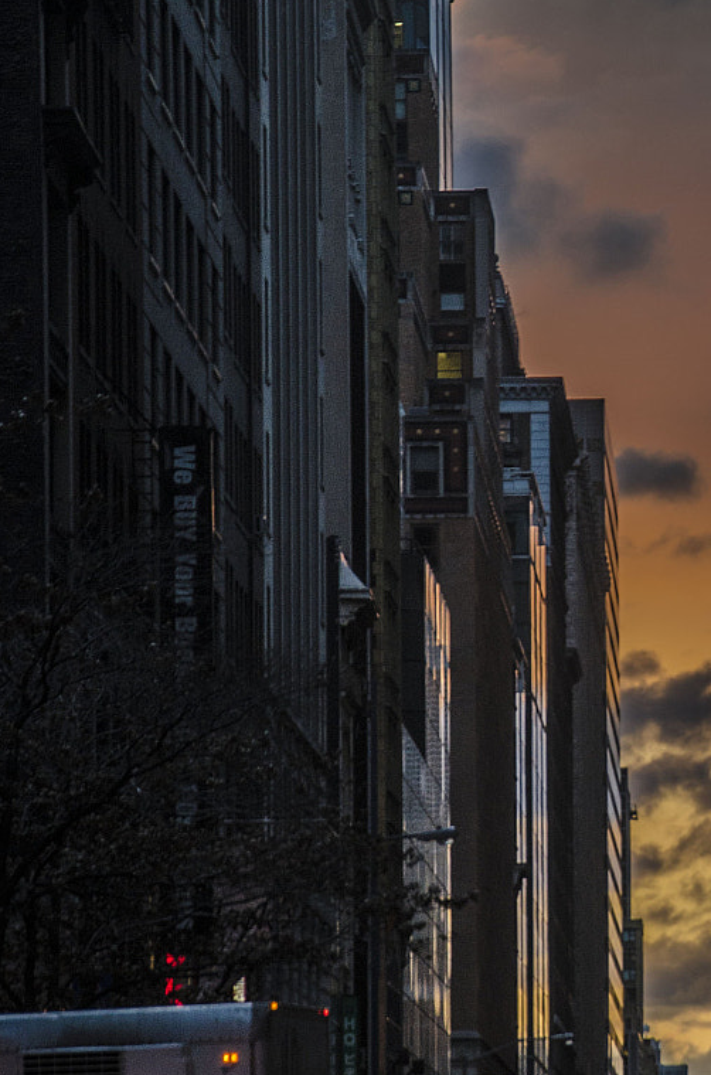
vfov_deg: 7.1
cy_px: 467
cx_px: 724
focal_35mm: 291
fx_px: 8668
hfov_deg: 4.7
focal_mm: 92
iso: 250
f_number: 5.6
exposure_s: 1/50
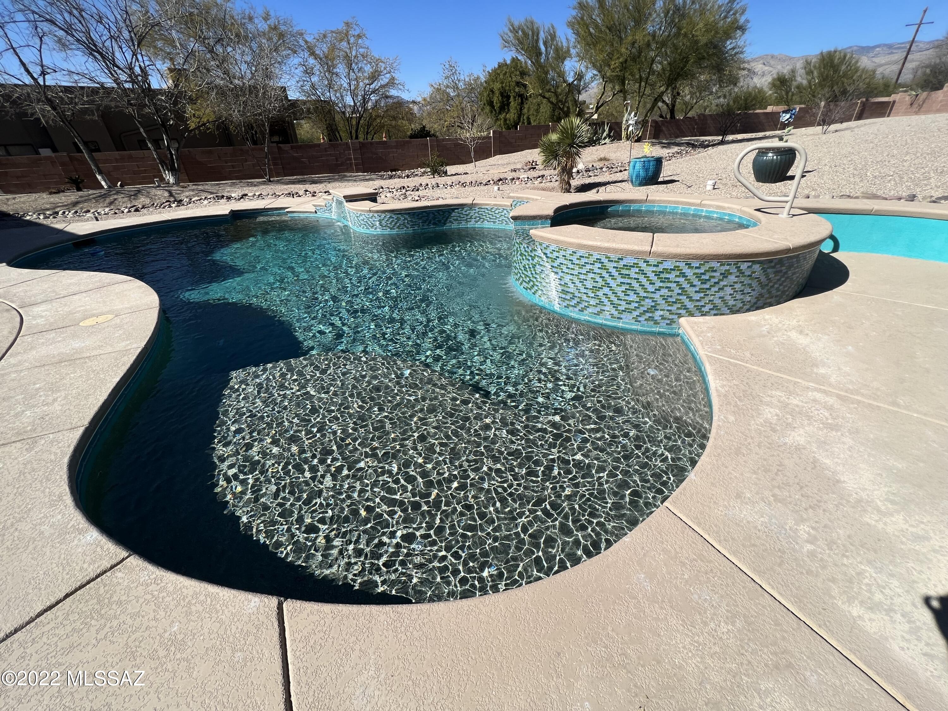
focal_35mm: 13
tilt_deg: -31.1
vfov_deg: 89.9
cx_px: 474
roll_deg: +4.2
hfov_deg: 106.2
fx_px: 356
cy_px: 356
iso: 32
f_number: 1.8
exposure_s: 1/1647
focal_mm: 1.57
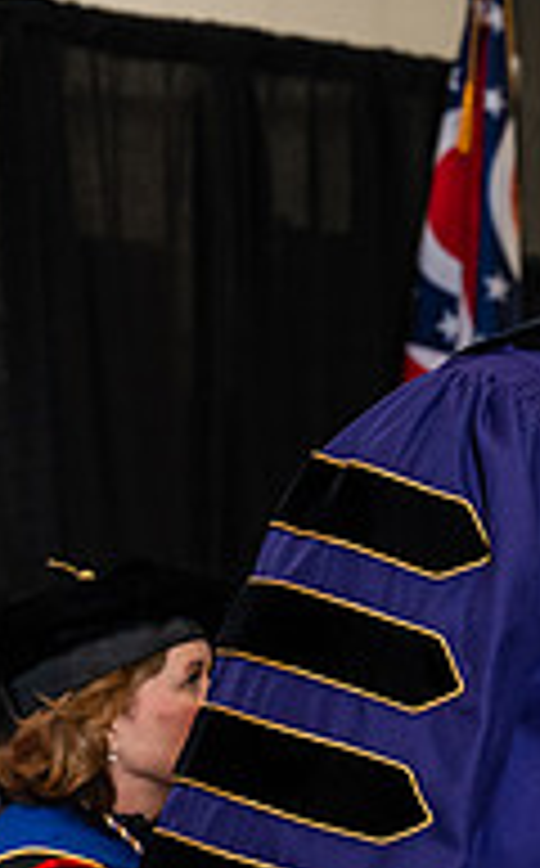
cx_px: 1026
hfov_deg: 6.0
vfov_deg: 9.7
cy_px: 659
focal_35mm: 215
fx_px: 5082
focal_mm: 70
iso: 1250
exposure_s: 1/200
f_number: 4.5
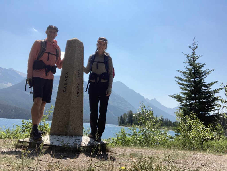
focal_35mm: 32
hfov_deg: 56.8
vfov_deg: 44.2
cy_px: 86
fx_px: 210
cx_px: 114
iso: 20
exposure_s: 1/1185
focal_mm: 2.87
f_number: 2.2
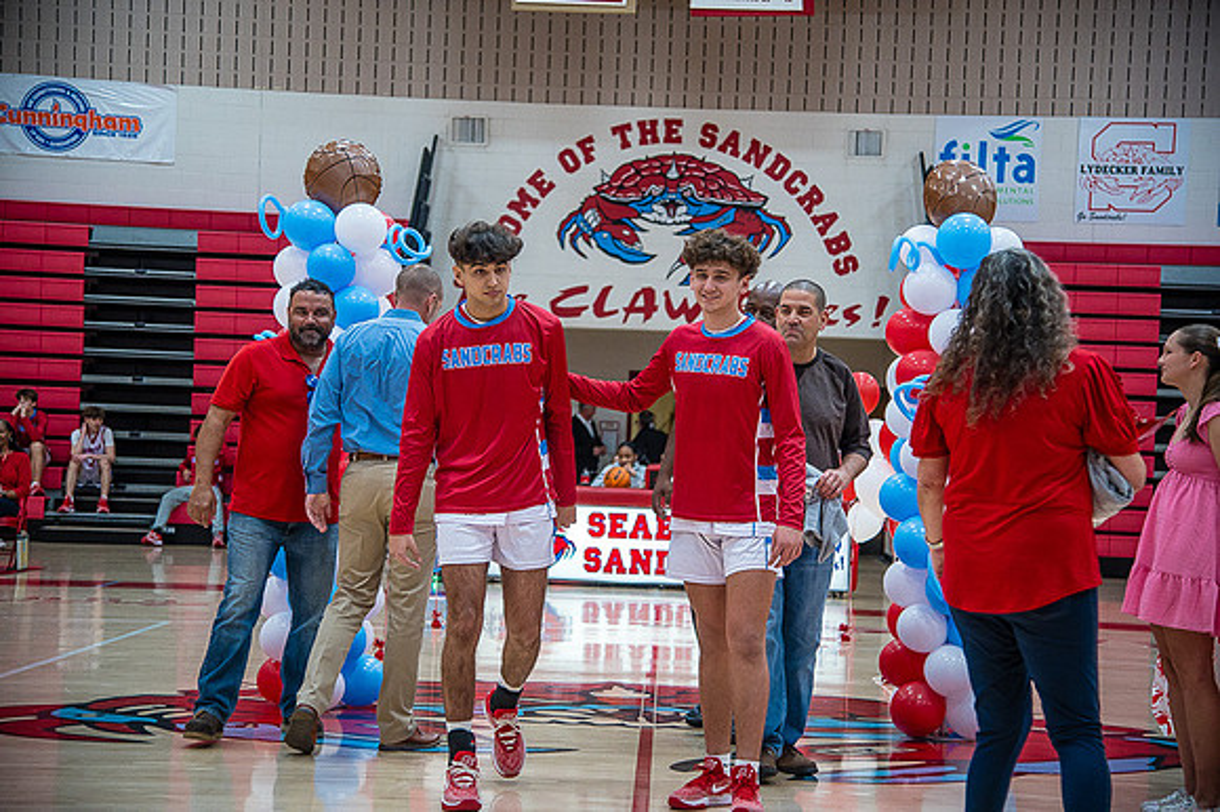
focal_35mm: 66
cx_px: 610
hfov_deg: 30.5
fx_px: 2235
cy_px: 406
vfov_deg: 20.6
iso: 2000
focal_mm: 66
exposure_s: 1/320
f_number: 4
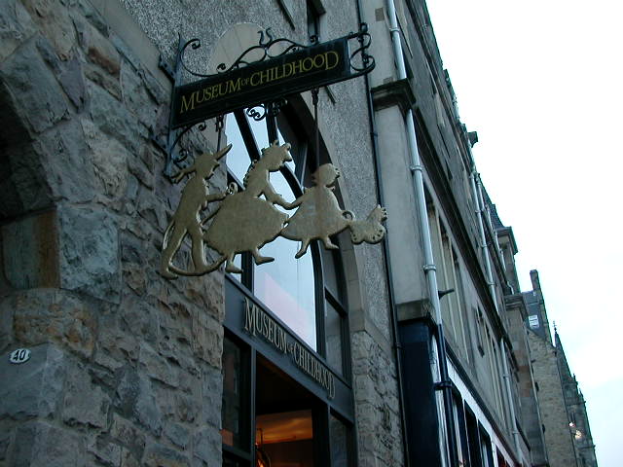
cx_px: 312
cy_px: 234
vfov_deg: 38.7
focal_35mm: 37
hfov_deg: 50.1
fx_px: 666
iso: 100
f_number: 2.7
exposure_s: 1/28.9
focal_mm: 5.6
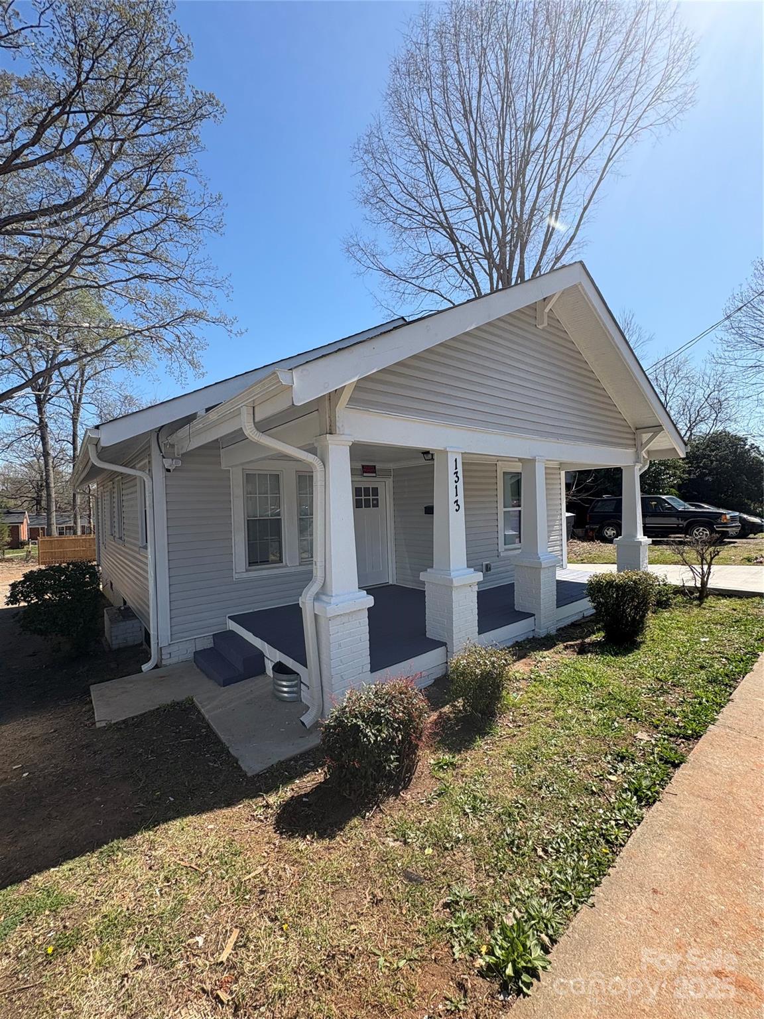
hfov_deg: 85.7
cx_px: 382
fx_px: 412
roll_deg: +2.3
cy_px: 510
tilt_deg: +1.8
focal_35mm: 14
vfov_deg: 102.1
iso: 40
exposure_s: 1/1020
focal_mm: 2.22
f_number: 2.2
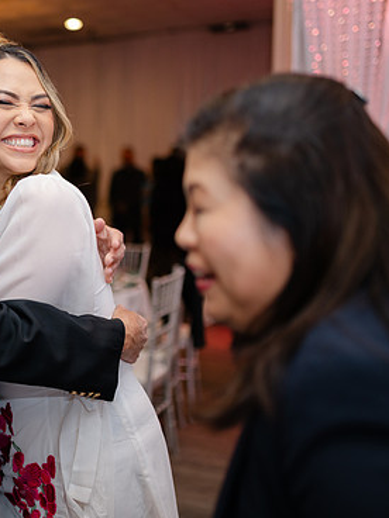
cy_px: 250
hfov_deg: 26.3
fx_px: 794
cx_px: 16
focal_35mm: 53
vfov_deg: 36.2
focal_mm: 35
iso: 400
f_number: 1.4
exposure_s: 1/160
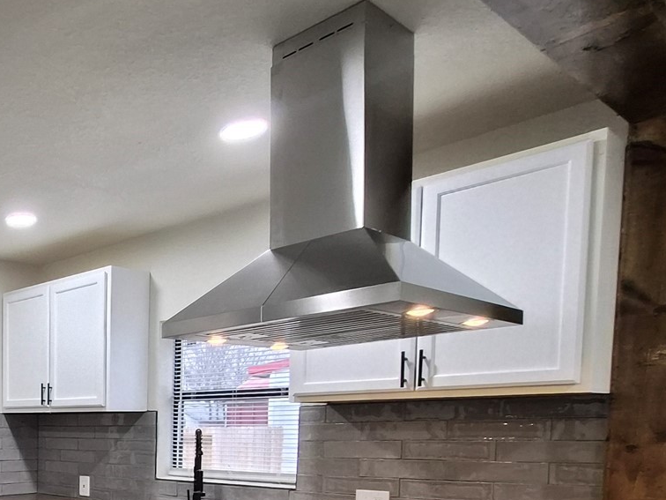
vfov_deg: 38.7
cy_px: 484
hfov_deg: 43.1
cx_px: -66
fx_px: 635
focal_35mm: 33
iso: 200
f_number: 2.2
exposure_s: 1/60
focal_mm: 1.7
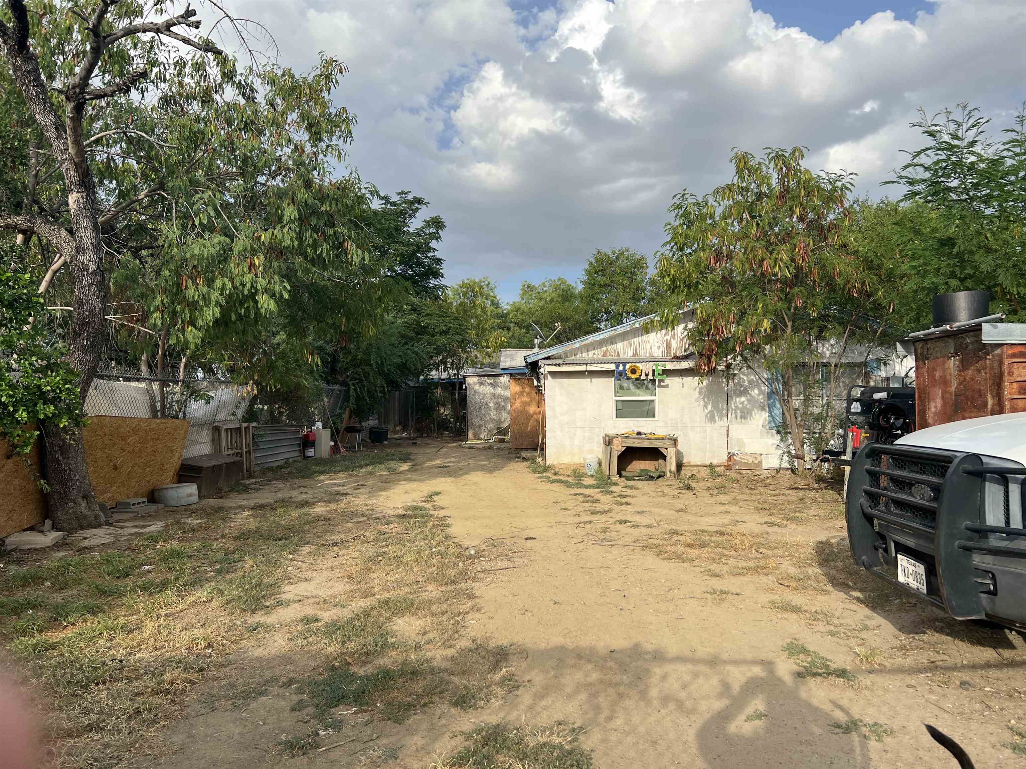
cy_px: 384
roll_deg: -0.2
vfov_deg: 53.1
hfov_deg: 67.3
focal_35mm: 26
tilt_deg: +0.6
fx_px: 771
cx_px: 513
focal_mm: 5.7
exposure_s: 1/2841
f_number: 1.5
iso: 50
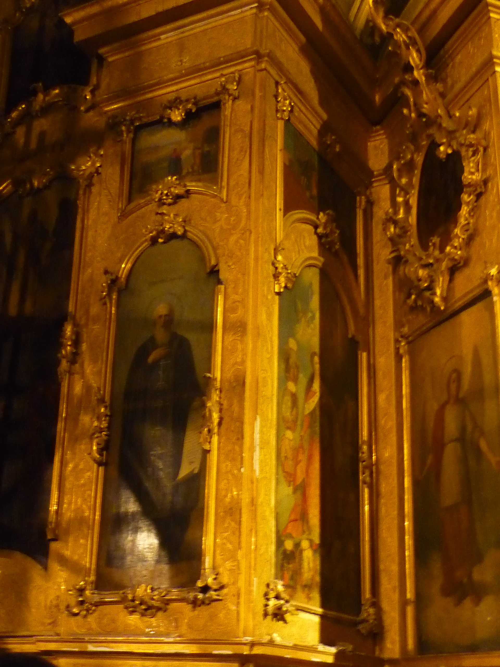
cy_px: 334
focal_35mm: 49
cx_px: 250
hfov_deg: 29.7
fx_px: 944
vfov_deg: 38.9
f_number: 2.9
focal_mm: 6.3
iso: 800
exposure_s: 1/10
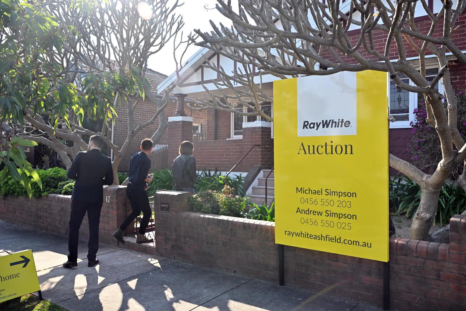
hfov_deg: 62.8
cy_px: 156
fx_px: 382
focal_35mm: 30
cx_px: 233
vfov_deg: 44.3
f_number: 5.6
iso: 1600
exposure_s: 1/2000
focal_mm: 29.5
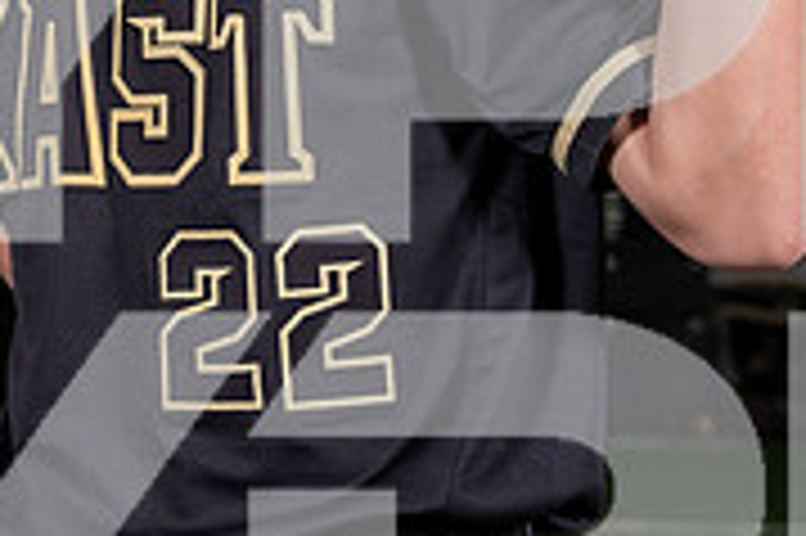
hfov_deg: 11.7
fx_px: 3914
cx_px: 176
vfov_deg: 7.8
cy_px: 7
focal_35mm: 175
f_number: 5.6
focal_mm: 54
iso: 200
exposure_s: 1/200
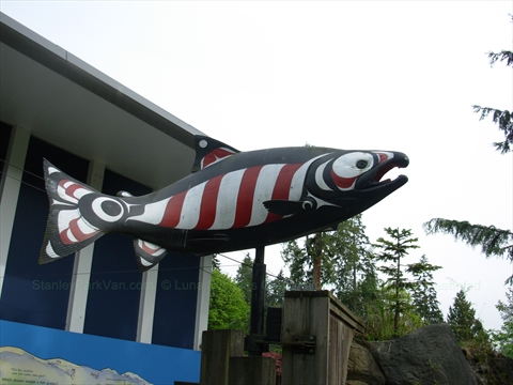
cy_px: 192
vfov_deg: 37.7
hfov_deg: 49.0
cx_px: 256
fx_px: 563
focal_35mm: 38
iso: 50
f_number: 2.9
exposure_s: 1/645
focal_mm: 6.3
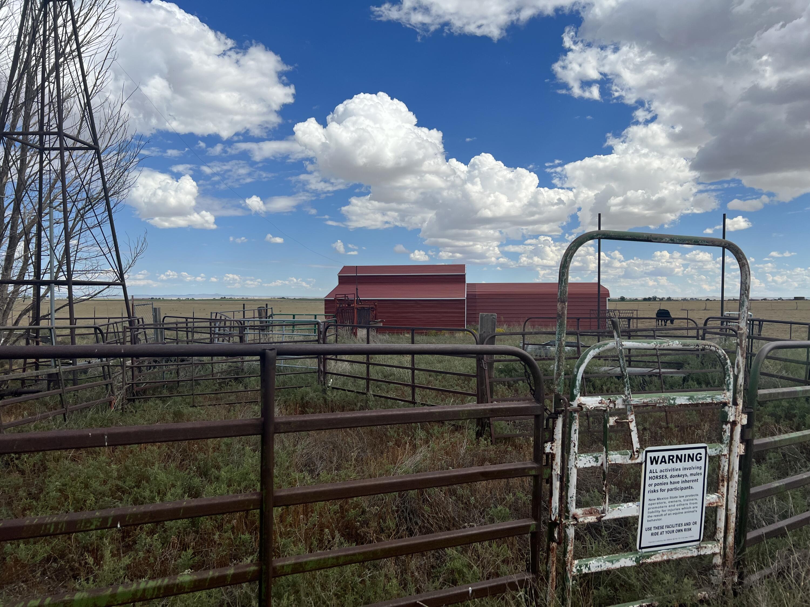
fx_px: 608
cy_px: 304
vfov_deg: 53.1
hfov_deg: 67.3
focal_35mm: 26
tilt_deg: -0.4
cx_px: 405
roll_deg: +0.4
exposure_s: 1/6579
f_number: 1.5
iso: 50
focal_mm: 5.7
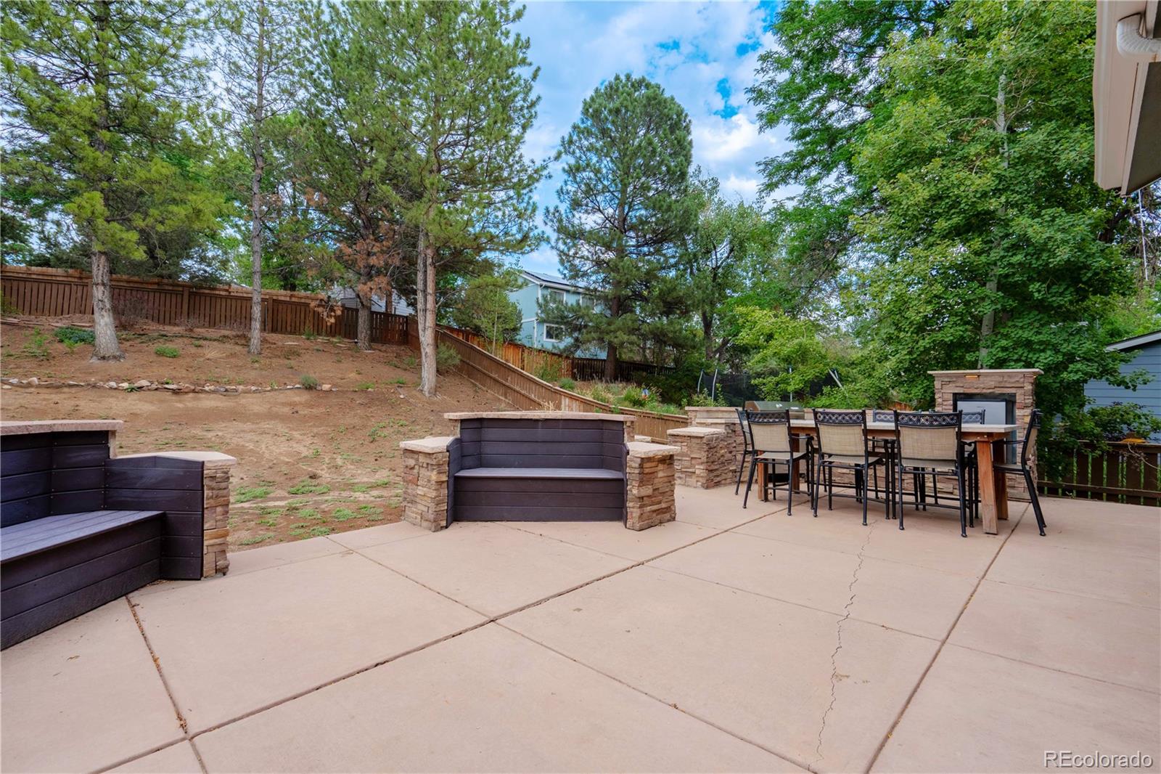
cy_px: 387
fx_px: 516
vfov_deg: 73.7
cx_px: 580
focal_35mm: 16
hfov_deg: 96.7
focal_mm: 16
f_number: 8
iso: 64
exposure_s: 1/1000
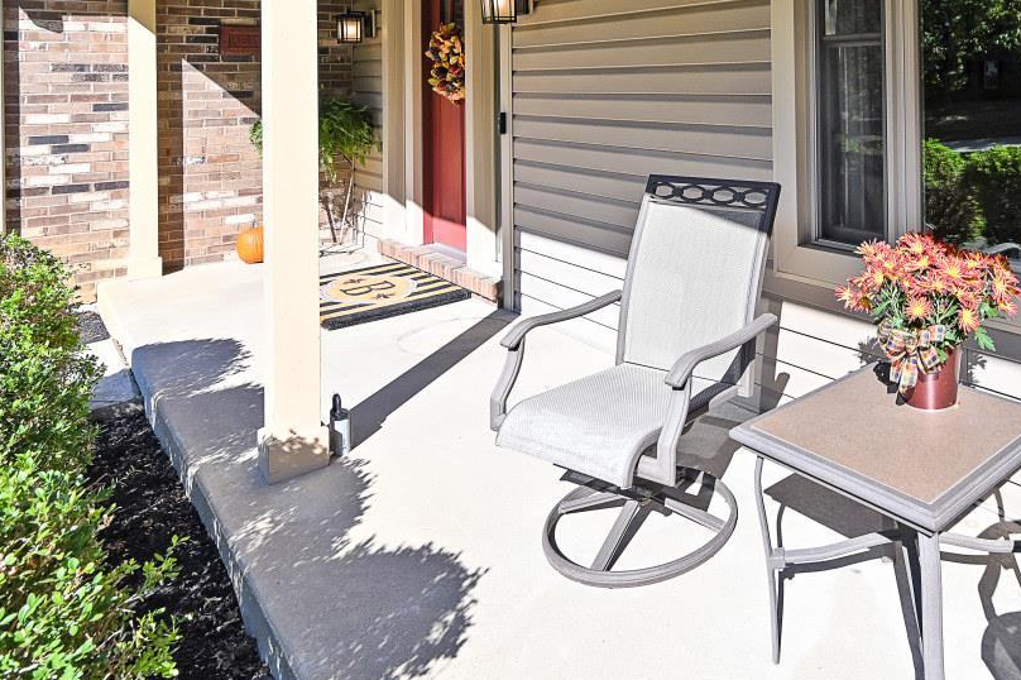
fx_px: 737
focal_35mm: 26
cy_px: 76
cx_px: 802
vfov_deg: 45.2
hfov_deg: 64.0
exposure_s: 1/250
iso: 100
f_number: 5.6
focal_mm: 14
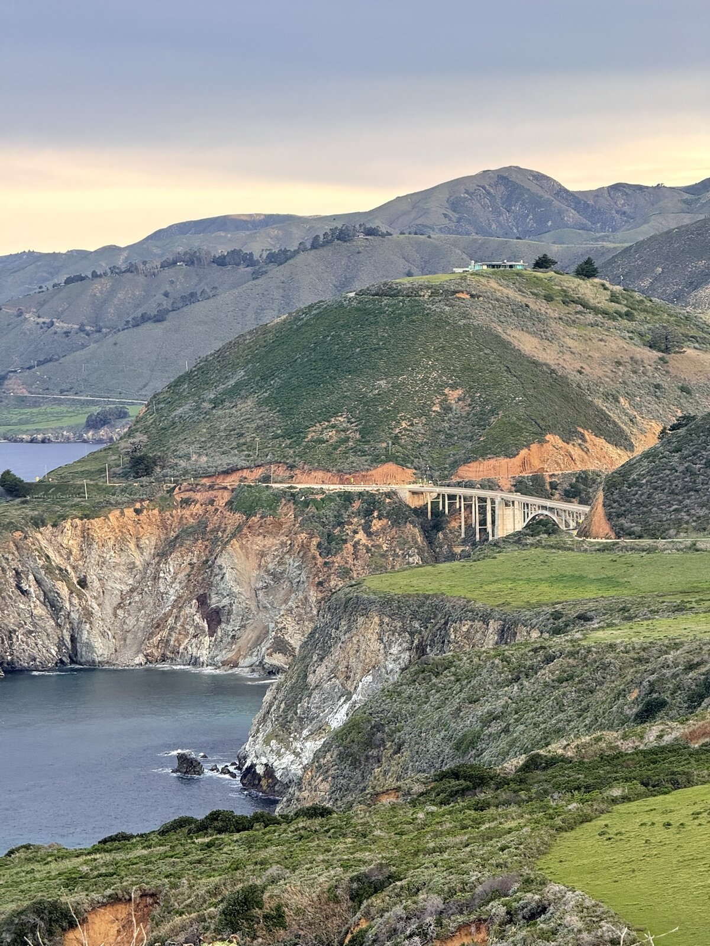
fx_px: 3282
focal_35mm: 120
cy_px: 473
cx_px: 355
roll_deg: +2.2
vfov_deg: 16.4
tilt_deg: -2.2
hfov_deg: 12.3
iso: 64
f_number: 2.8
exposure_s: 1/103
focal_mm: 15.66
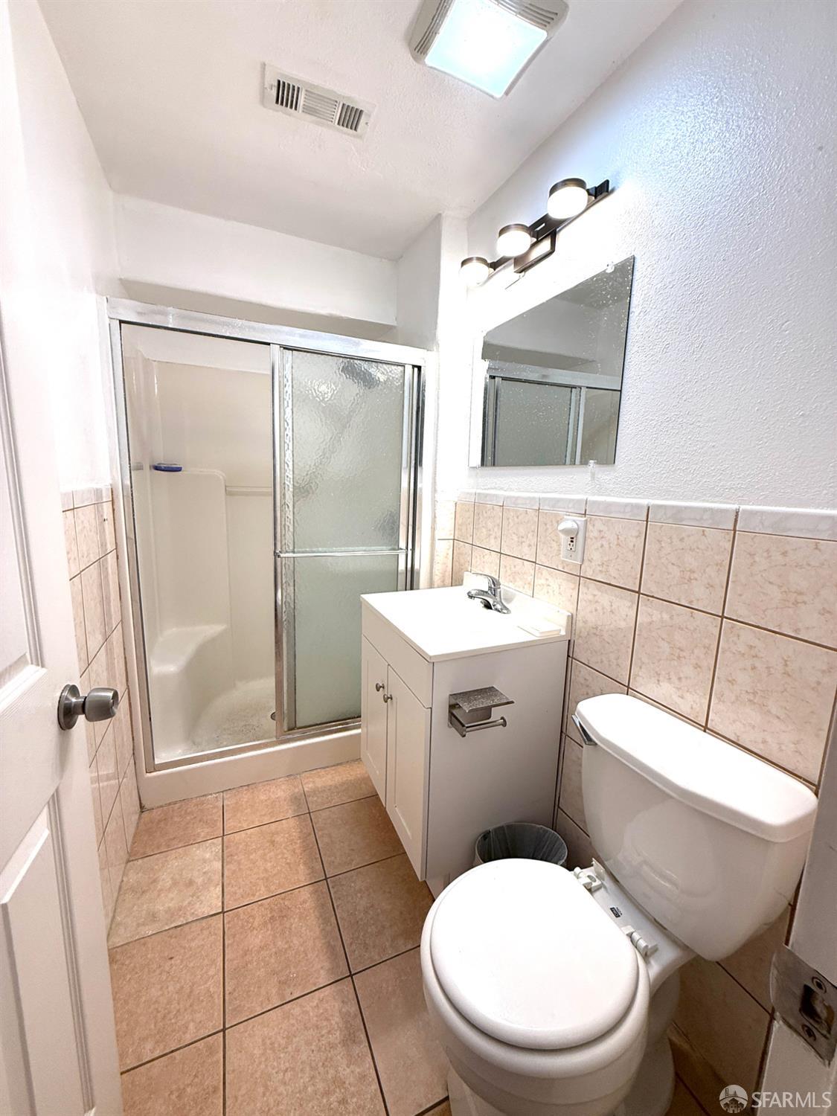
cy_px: 558
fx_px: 451
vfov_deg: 102.1
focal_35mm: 14
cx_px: 418
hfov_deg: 85.7
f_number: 2.2
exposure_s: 1/120
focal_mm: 2.22
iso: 100
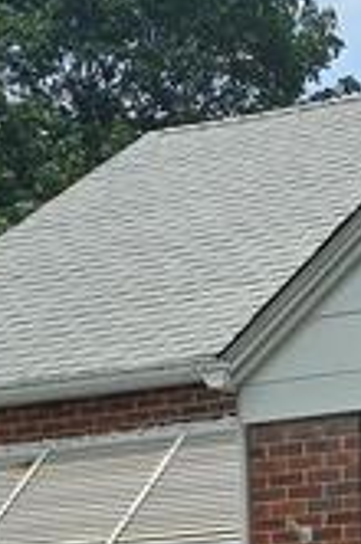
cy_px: 632
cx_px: 548
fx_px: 2356
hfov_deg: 8.6
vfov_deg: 12.9
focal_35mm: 156
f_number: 1.7
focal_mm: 6.3
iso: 12
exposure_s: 1/989
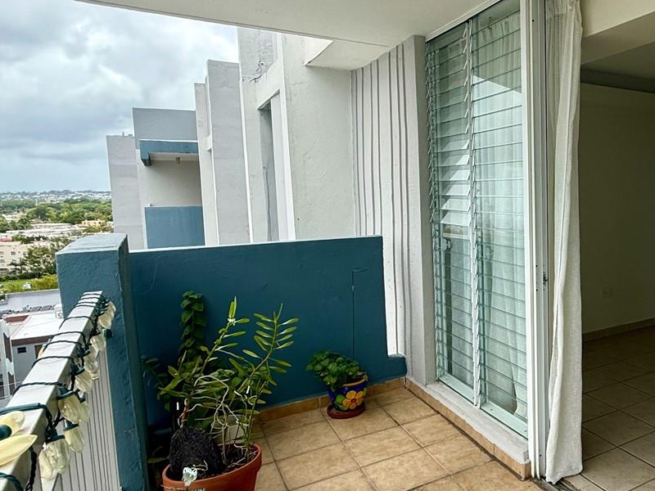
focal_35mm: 28
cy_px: 239
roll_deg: +0.3
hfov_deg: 57.0
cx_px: 556
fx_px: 530
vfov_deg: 49.7
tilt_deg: -4.5
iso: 50
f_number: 2.2
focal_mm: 2.22
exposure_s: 1/734
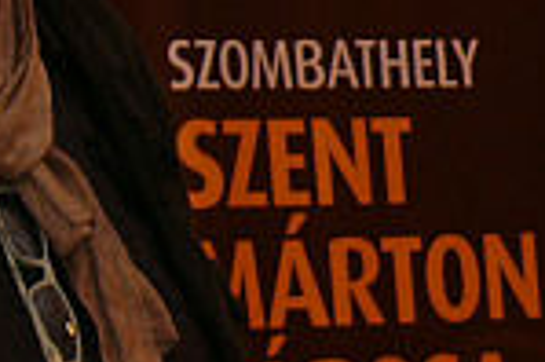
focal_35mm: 341
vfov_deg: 4.0
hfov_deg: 6.0
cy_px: -51
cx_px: 73
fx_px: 5157
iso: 100
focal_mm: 13.8
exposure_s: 1/30
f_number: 3.2
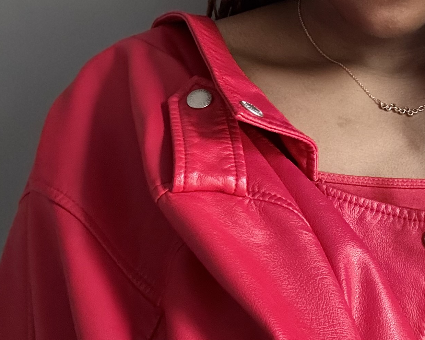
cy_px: 78
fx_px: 918
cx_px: 389
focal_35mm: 73
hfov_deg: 25.2
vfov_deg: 20.8
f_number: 1.9
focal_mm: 2.69
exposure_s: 1/30
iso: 400
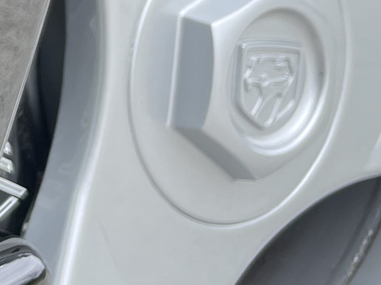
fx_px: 1585
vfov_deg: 9.7
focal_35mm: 144
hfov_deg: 12.3
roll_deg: +0.4
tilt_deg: +0.8
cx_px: -348
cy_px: -250
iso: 32
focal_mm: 4.2
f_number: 1.6
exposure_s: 1/626
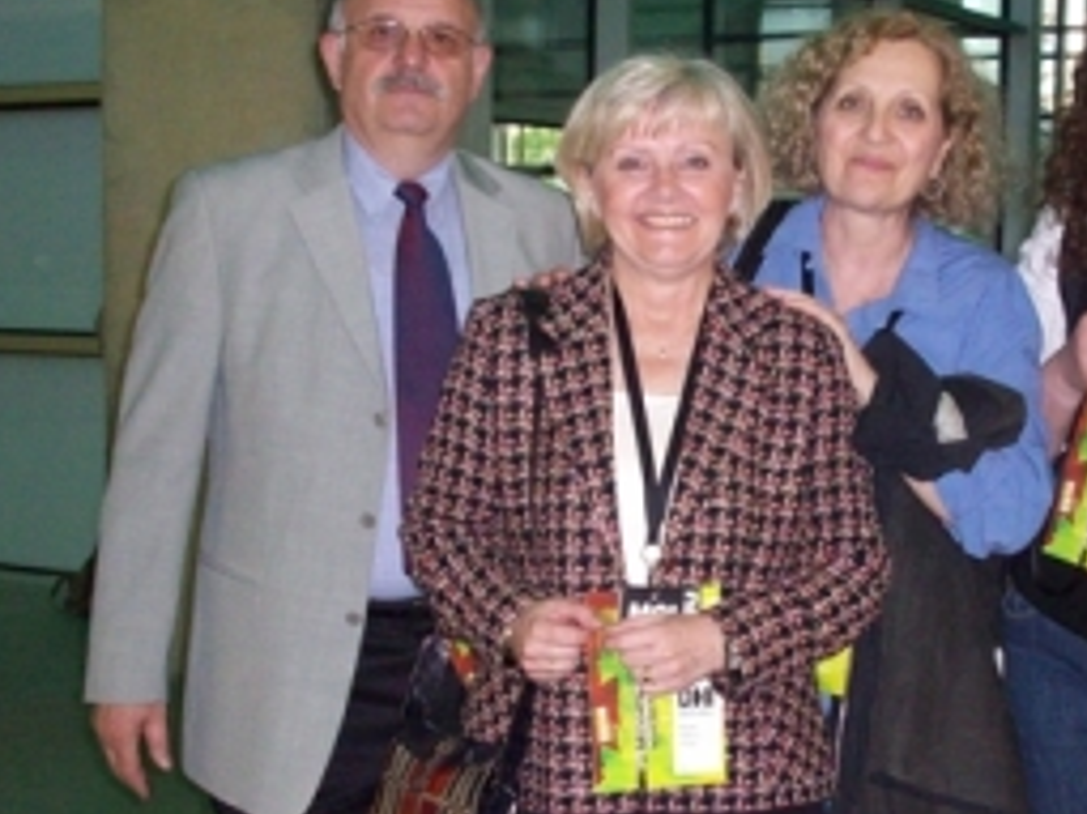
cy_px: 537
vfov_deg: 22.5
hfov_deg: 29.7
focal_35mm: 65
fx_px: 2040
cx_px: 703
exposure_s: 1/64
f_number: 2.8
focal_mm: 6.2
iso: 200
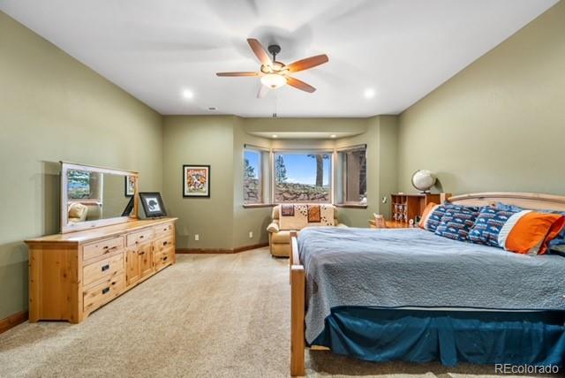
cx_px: 282
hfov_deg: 104.2
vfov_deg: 81.3
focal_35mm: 14
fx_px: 220
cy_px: 189
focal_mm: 14
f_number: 8
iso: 800
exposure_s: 1/3
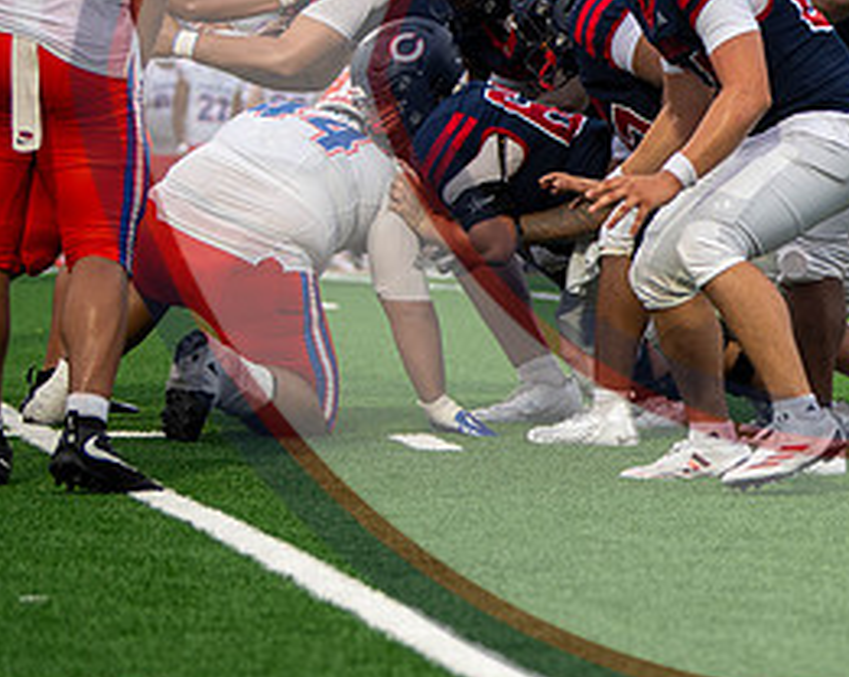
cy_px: 194
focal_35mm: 284
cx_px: 1217
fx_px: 7125
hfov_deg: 6.7
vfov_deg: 5.4
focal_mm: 100
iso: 800
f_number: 2.8
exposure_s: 1/1000
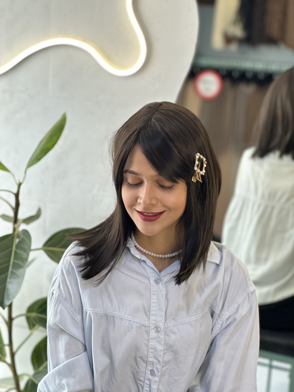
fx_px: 872
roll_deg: -4.0
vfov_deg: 25.3
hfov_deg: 19.1
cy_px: 196
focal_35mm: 77
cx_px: 147
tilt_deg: -12.0
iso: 125
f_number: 2.8
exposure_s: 1/50
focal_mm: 9
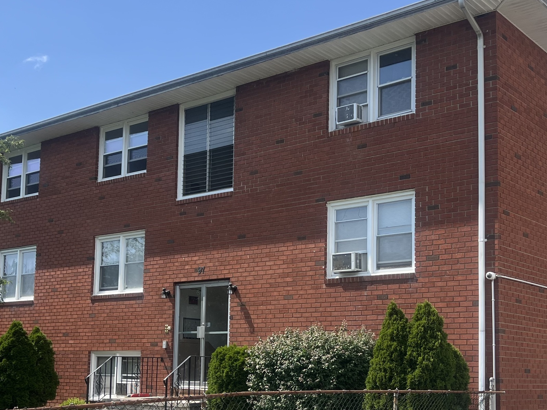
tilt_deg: +7.8
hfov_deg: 38.2
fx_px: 790
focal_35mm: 50
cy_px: 279
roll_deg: -1.3
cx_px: 258
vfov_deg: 28.9
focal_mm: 5.7
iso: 50
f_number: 1.5
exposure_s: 1/3077
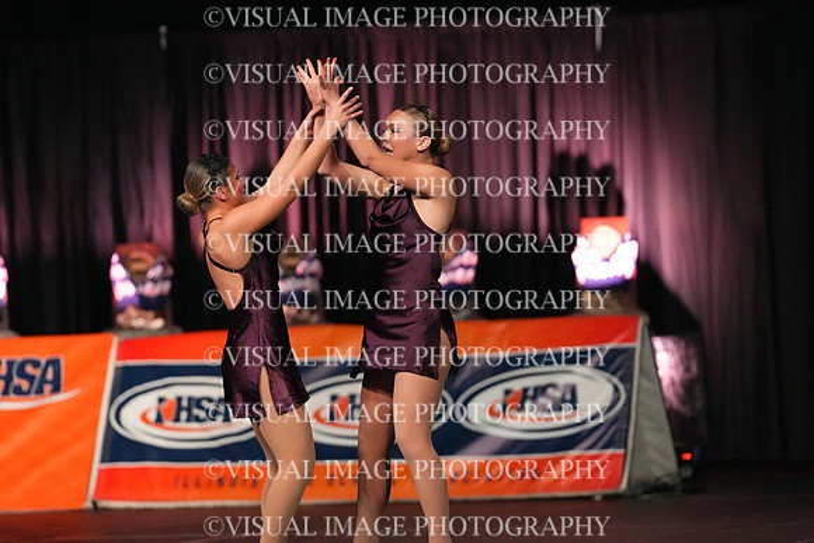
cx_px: 407
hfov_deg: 6.9
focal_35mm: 300
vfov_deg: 4.6
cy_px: 272
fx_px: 6785
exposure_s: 1/1250
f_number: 3.5
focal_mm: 300
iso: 16000
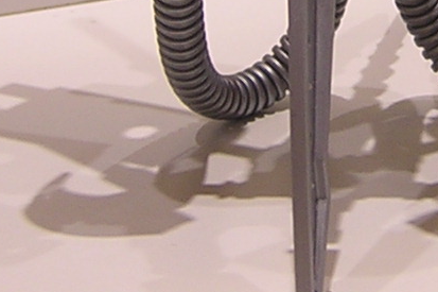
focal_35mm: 145
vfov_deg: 9.2
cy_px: -125
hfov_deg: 14.0
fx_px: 1763
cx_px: 376
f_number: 2.6
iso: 100
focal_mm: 4.7
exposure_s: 1/77
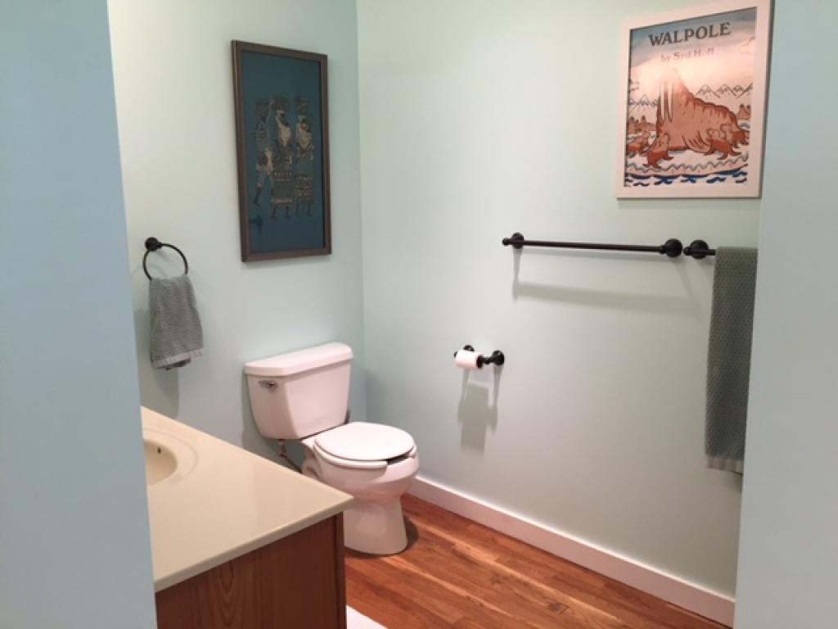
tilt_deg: -10.9
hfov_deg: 61.7
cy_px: 314
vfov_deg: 48.2
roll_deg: -0.1
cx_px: 419
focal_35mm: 29
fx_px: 702
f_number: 2.2
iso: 80
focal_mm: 4.15
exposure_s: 1/30
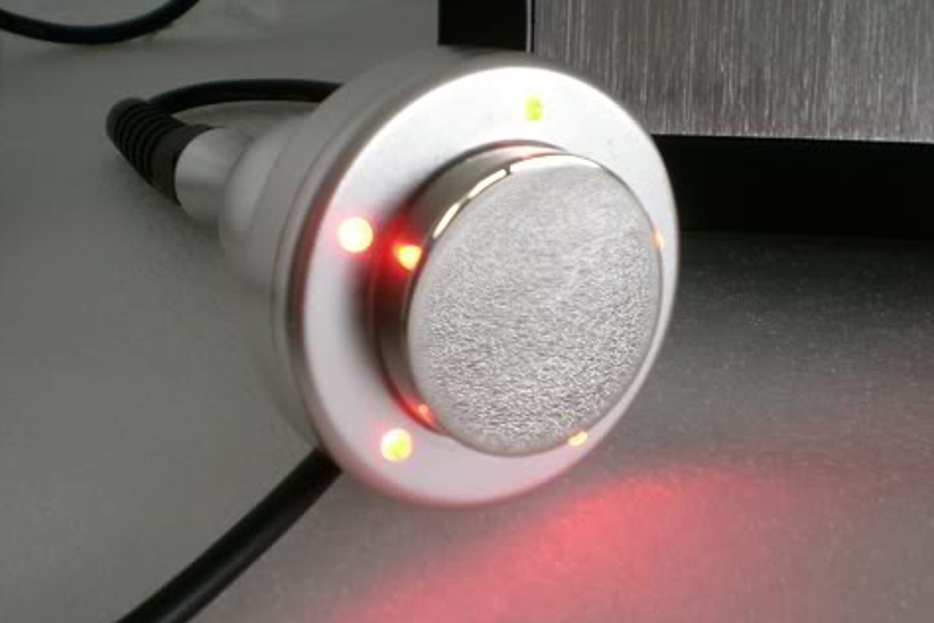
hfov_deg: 39.6
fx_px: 1297
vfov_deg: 26.9
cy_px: 375
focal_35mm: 50
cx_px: 485
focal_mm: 6.3
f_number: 3.1
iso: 200
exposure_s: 1/36.7
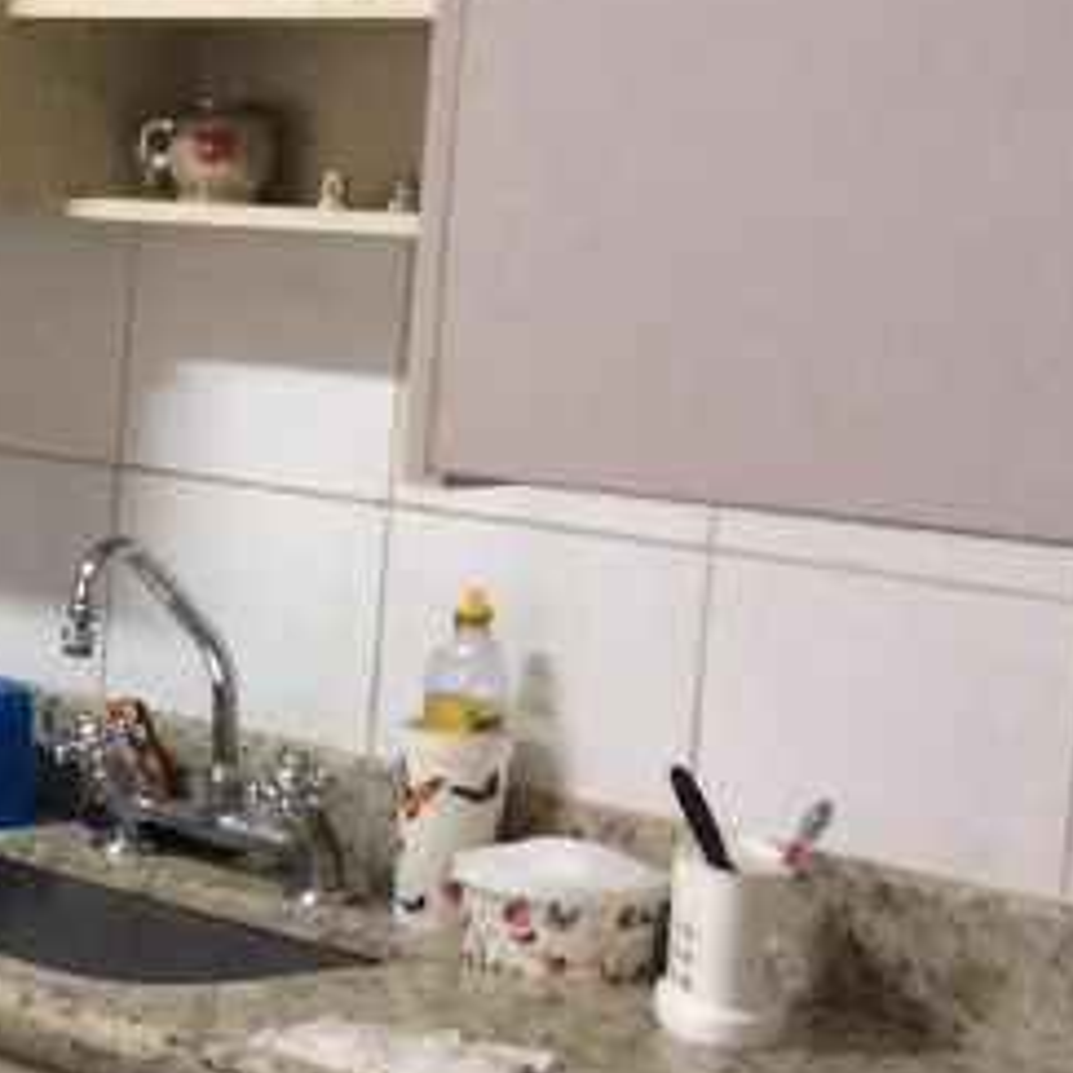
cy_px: 534
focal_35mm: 108
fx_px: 3787
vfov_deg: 16.1
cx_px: -1024
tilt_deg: -7.9
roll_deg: -0.6
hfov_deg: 13.8
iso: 250
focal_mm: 4.15
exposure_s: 1/30
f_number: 2.2
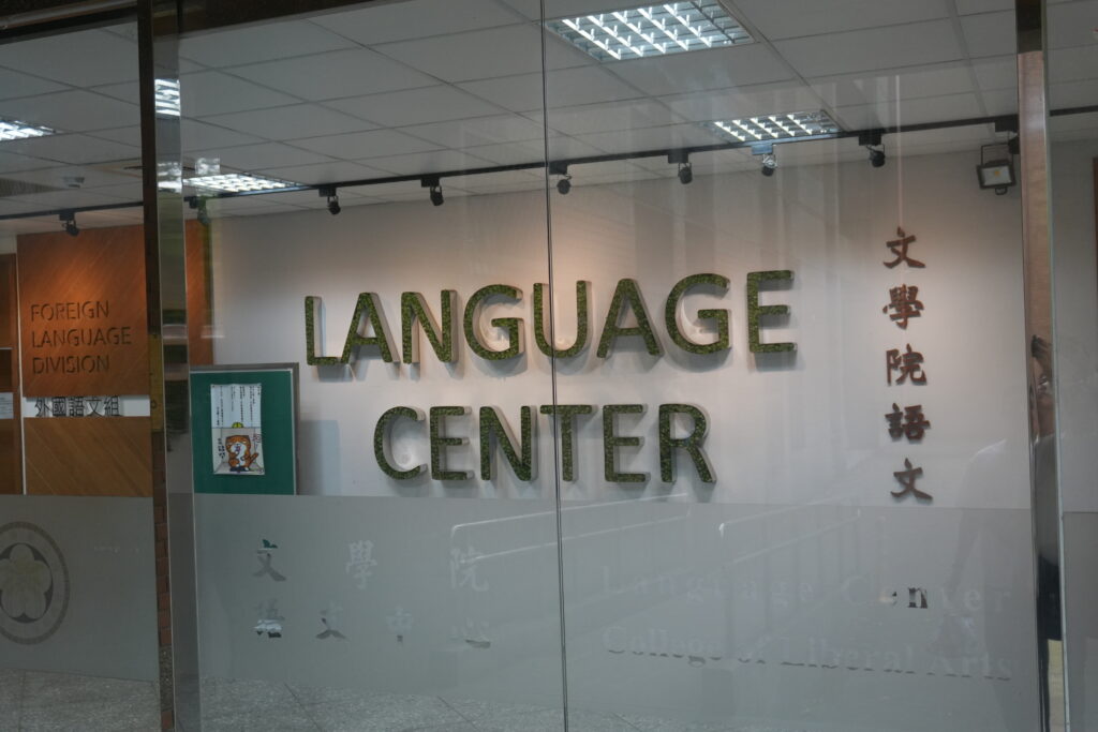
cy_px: 366
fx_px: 1235
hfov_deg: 47.9
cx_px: 549
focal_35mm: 40
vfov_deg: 33.0
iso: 1000
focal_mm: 27
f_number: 4.5
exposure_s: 1/160
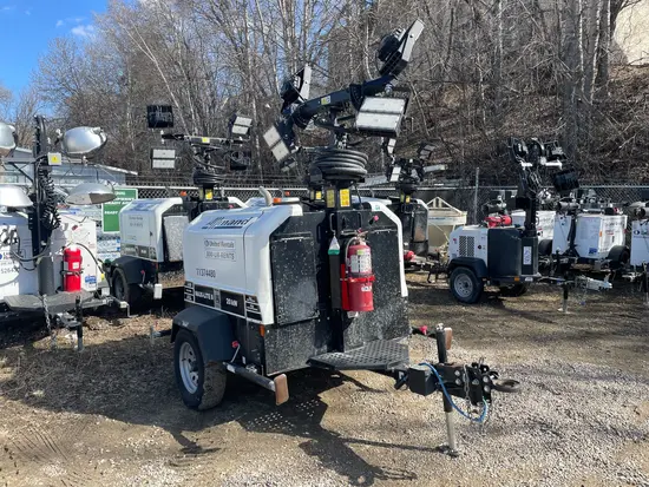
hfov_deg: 67.3
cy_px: 244
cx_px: 324
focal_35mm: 26
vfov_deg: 53.1
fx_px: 488
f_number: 1.6
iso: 32
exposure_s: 1/1366
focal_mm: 4.2
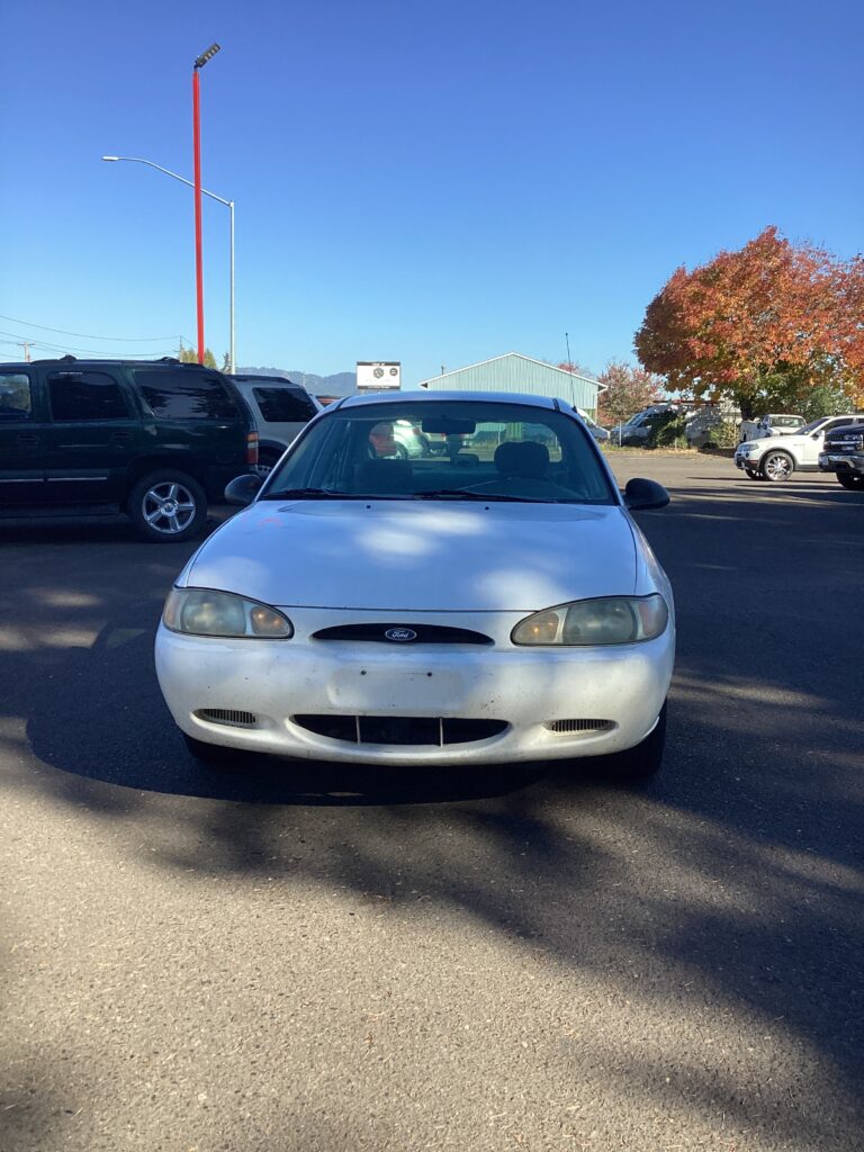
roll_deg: -1.7
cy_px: 576
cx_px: 432
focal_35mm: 31
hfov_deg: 45.4
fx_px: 1032
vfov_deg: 58.4
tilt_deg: -7.2
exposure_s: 1/876
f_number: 2.4
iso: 25
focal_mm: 3.3
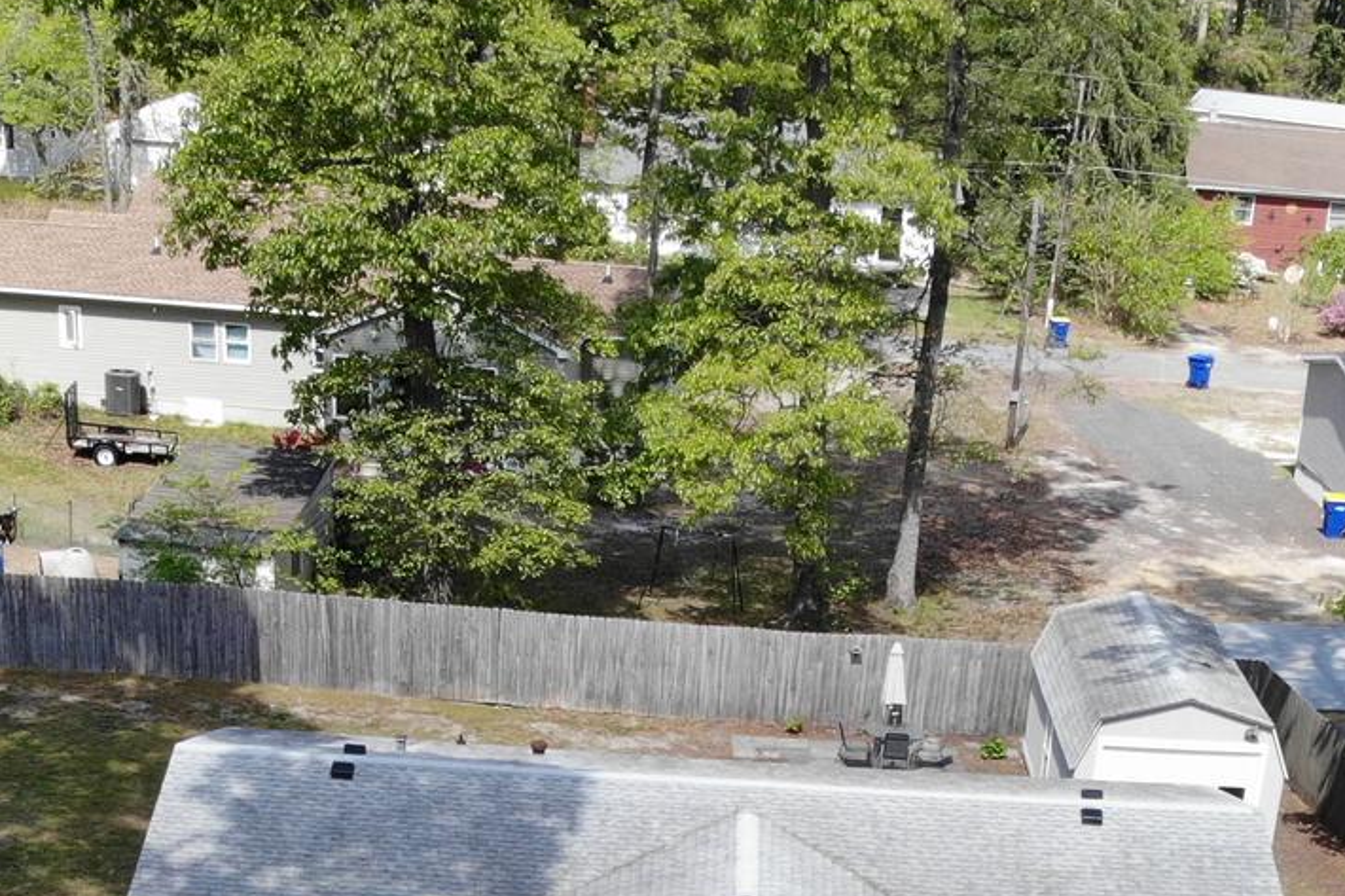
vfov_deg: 16.8
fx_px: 2689
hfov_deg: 28.0
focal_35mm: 72
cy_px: 1425
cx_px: 816
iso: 100
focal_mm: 4.5
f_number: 2.8
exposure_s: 1/459
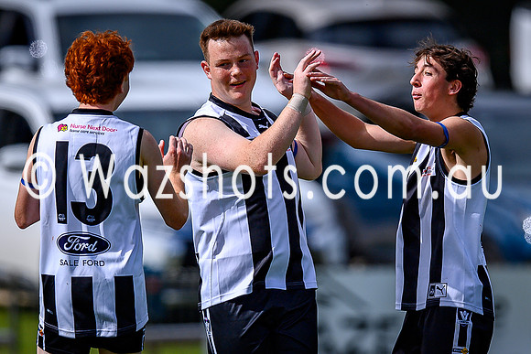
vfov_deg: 1.2
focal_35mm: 1196
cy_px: 215
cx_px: 298
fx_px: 17648
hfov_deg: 1.7
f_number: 4
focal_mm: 500
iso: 125
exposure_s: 1/2000
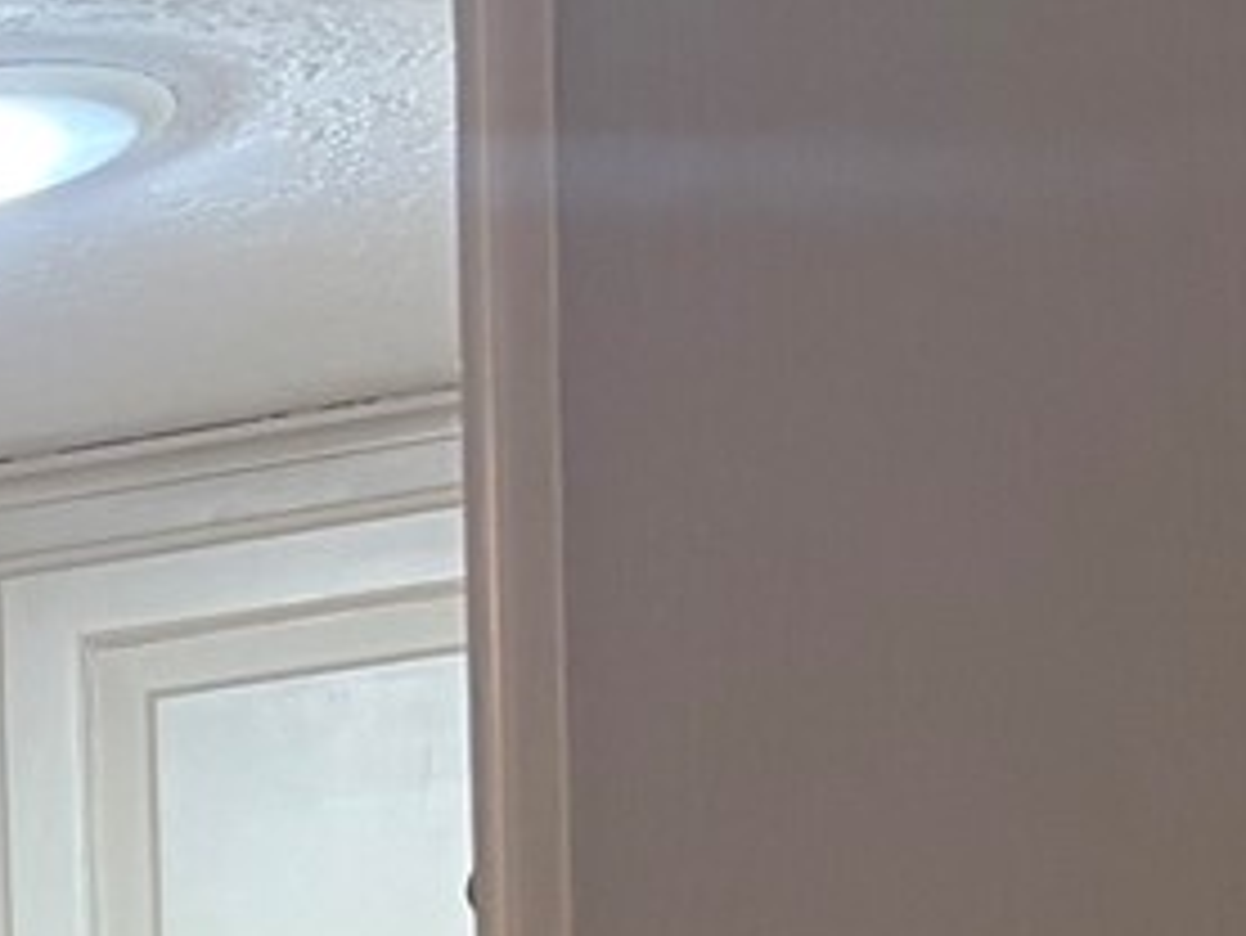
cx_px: -2519
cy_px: 2286
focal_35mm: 180
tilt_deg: -1.9
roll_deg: +2.6
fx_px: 6482
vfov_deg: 7.7
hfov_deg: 8.9
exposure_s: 1/60
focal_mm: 5.96
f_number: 1.6
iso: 125
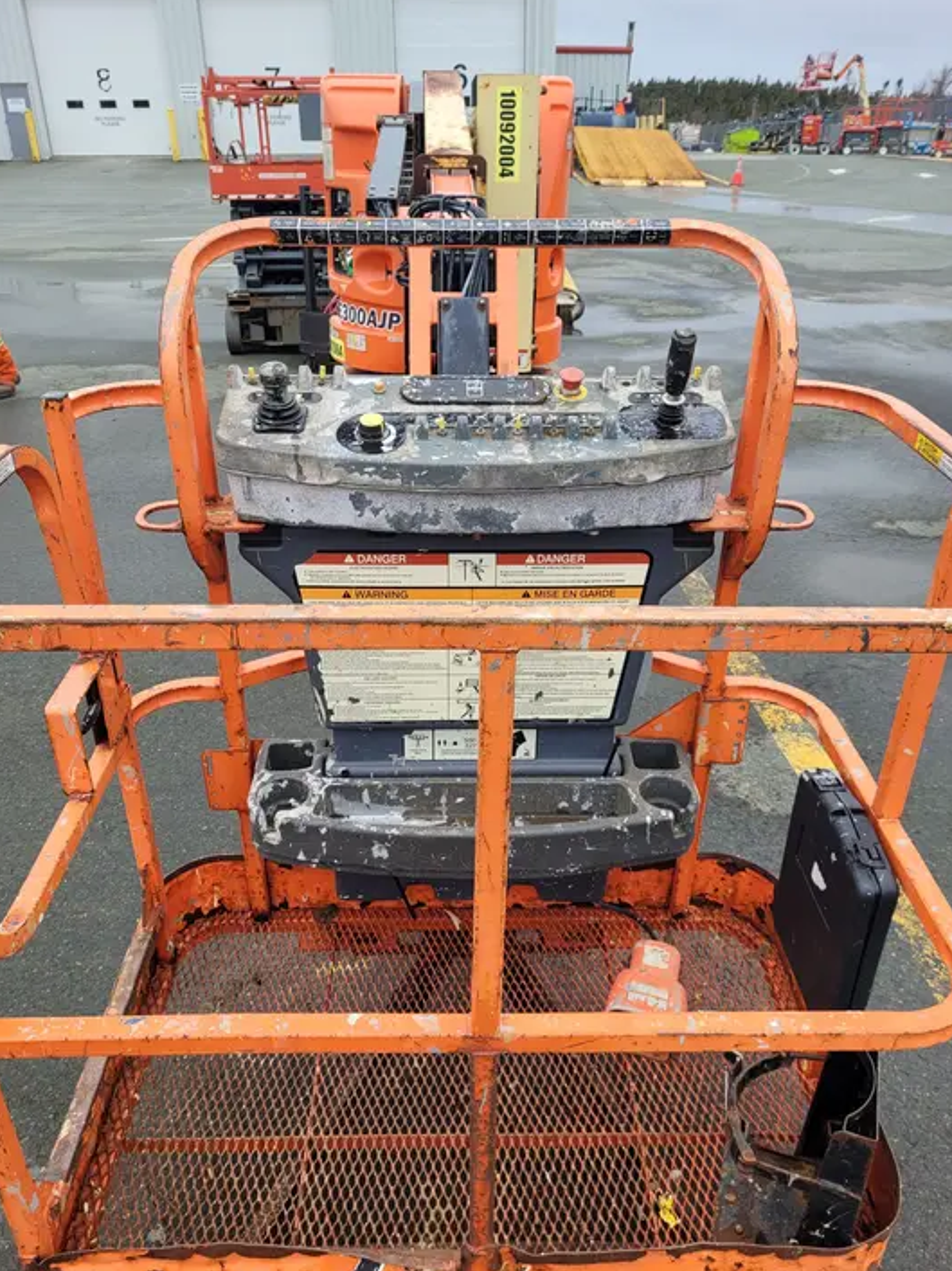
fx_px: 991
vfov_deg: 65.3
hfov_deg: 51.3
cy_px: 627
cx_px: 463
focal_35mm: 27
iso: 40
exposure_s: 1/500
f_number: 1.8
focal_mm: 5.4
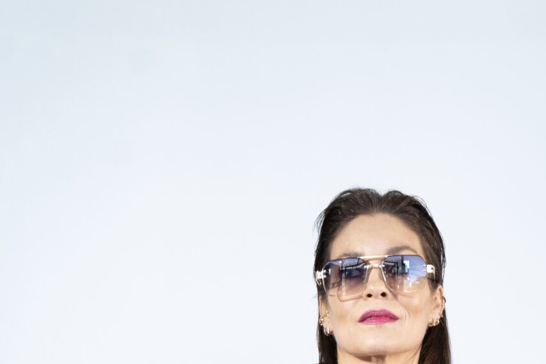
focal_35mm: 87
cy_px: 770
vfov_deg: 13.2
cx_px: 377
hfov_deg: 23.2
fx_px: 1320
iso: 1250
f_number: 4.5
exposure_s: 1/500
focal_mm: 29
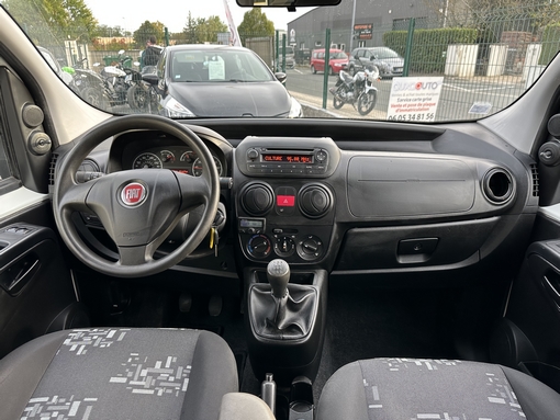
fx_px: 388
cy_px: 210
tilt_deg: -23.2
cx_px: 280
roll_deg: +0.0
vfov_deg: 56.9
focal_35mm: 24
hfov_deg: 71.6
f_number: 1.78
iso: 125
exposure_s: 1/121
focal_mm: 6.86
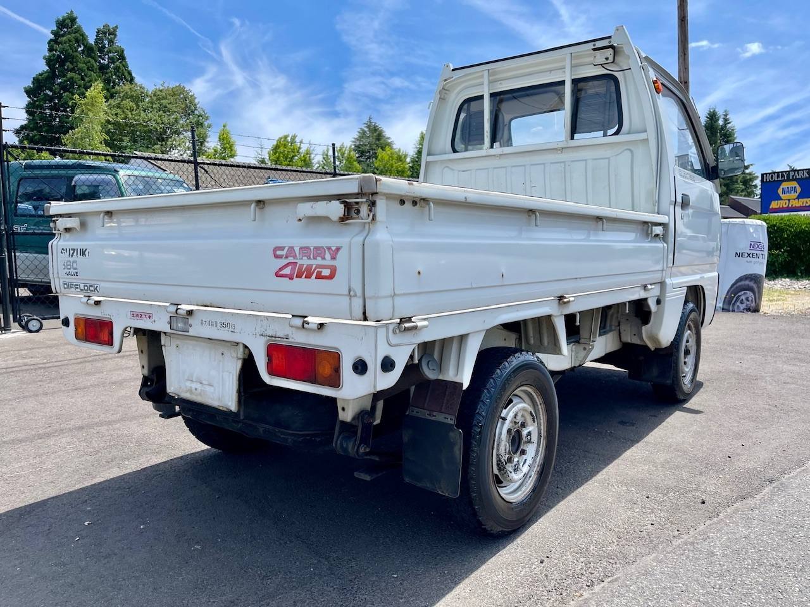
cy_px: 304
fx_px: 585
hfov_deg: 69.4
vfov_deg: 54.9
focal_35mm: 25
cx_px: 405
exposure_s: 1/2717
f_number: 1.6
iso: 32
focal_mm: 5.1
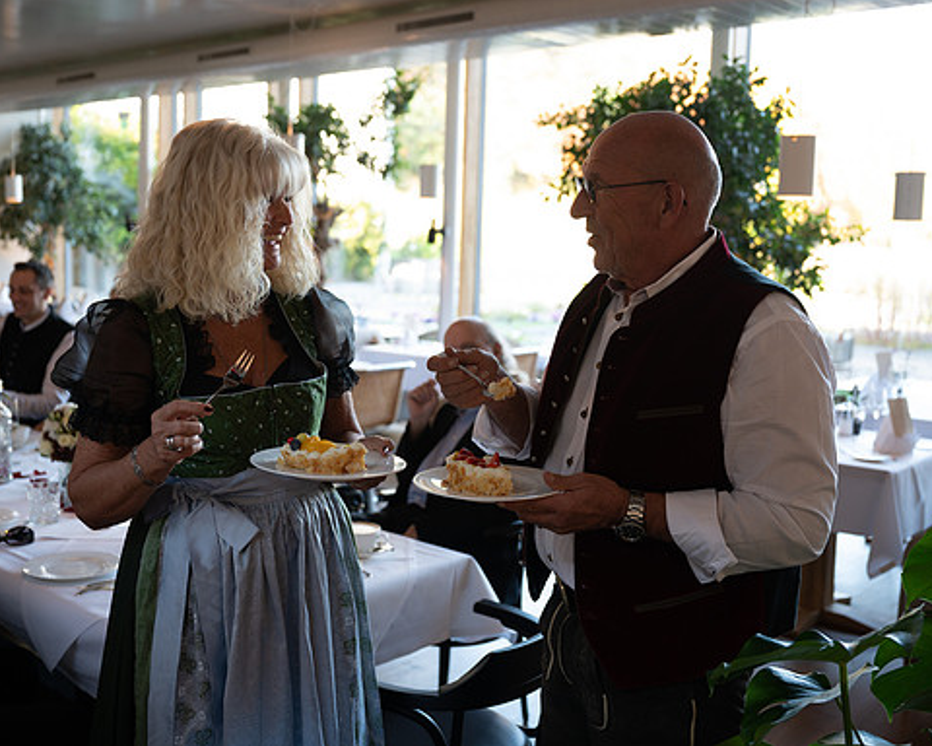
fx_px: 1048
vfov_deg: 39.2
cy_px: 373
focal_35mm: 38
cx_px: 464
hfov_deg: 47.9
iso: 400
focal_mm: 33.5
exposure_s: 1/80
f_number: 2.8
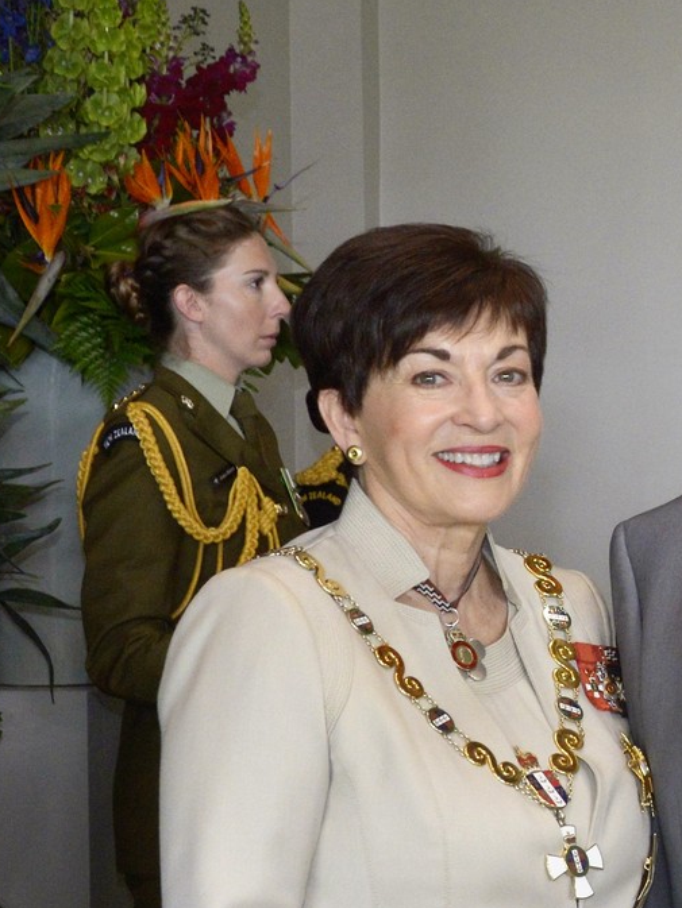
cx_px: 955
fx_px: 2521
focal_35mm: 96
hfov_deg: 14.6
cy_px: 679
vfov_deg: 20.3
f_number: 7.1
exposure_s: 1/125
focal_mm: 35
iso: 2000
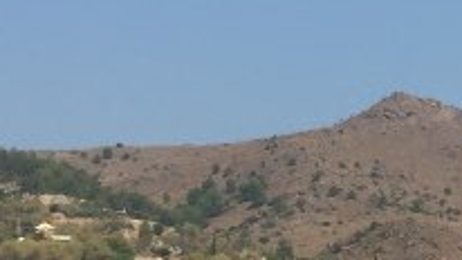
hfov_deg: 13.6
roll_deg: +0.1
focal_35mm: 157
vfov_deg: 7.4
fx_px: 1924
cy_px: 547
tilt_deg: -3.4
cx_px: 386
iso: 32
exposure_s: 1/1980
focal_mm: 4.15
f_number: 2.2
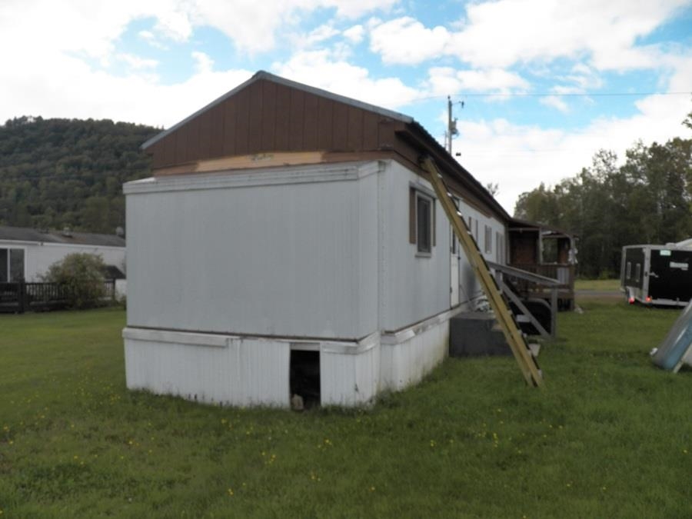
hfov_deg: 63.4
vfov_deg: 49.7
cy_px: 260
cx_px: 346
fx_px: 560
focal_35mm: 28
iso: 125
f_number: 4
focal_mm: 4.9
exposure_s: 1/1000
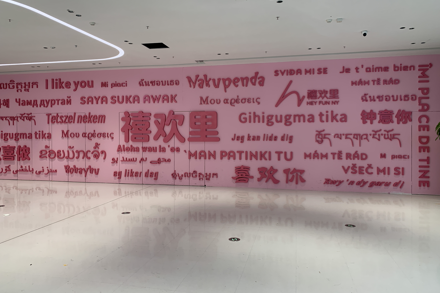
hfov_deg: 65.5
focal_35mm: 28
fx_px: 342
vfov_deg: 46.3
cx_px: 216
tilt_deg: +0.1
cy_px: 133
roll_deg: +0.7
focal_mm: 4.25
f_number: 1.8
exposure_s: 1/121
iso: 25
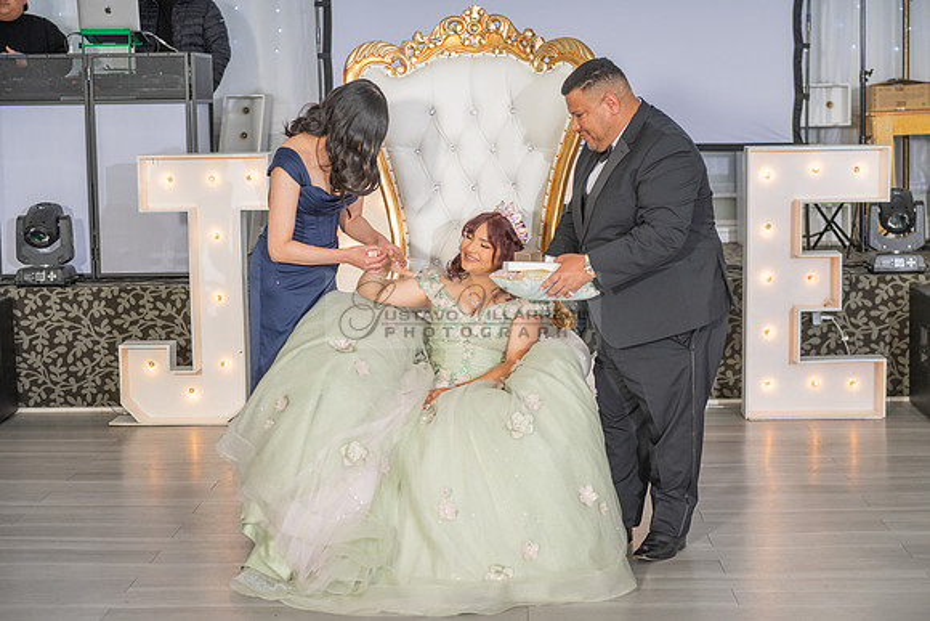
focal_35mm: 70
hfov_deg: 28.8
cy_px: 310
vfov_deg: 19.5
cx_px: 465
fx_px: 1809
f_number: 3.5
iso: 500
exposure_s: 1/200
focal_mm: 70
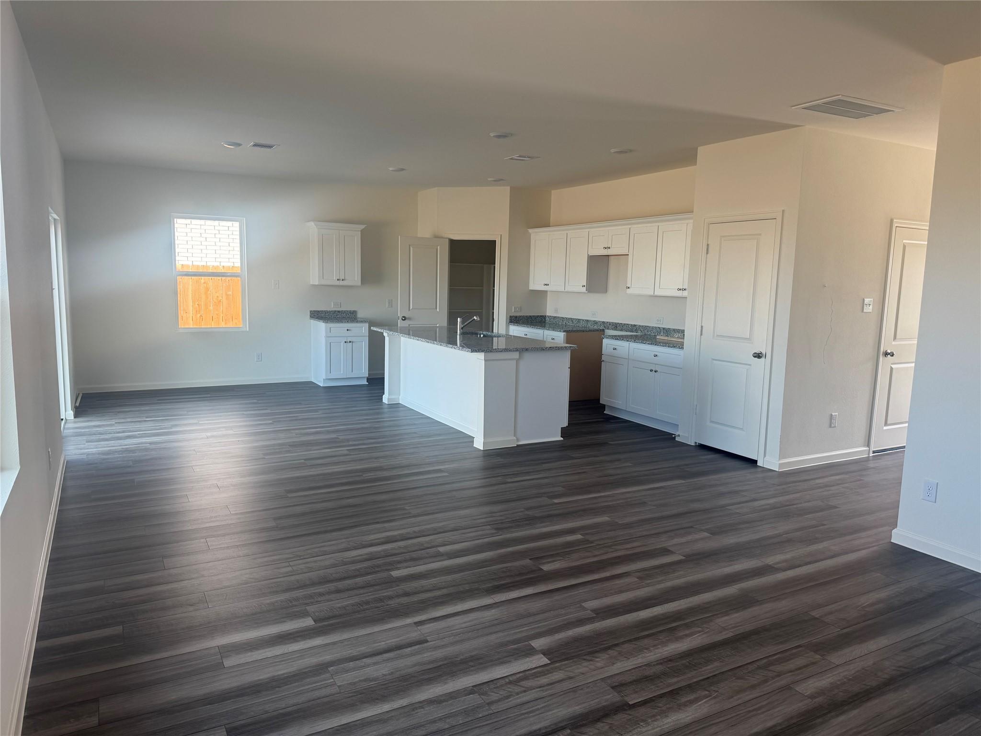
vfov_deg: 56.8
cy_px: 368
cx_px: 490
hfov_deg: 71.6
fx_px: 680
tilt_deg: -8.0
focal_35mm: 24
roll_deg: -1.7
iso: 64
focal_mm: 6.76
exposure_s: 1/121
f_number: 1.78
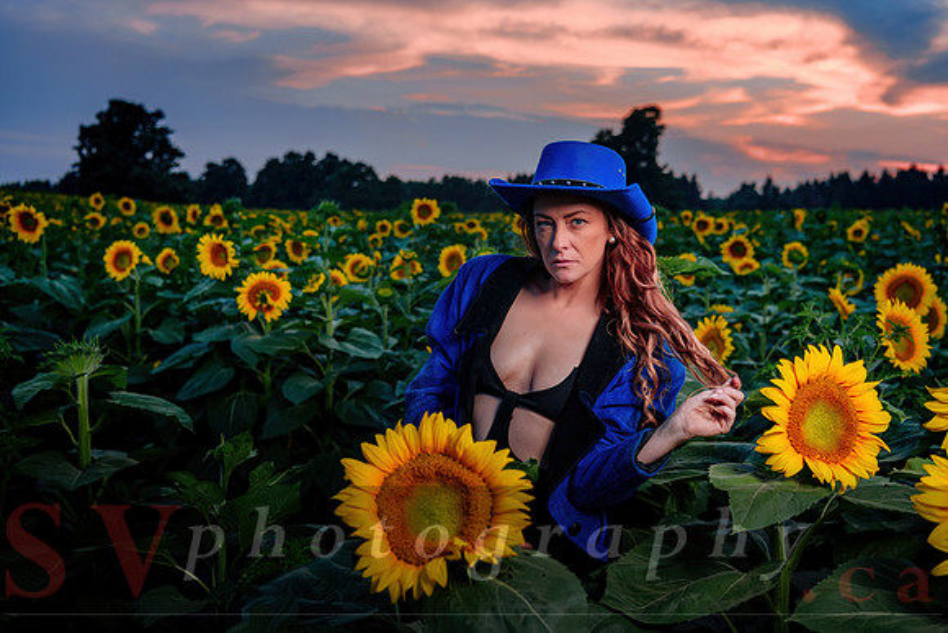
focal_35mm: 36
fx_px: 948
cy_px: 316
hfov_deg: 53.1
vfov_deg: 36.9
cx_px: 474
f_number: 3.5
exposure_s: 1/60
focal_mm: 36
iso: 64
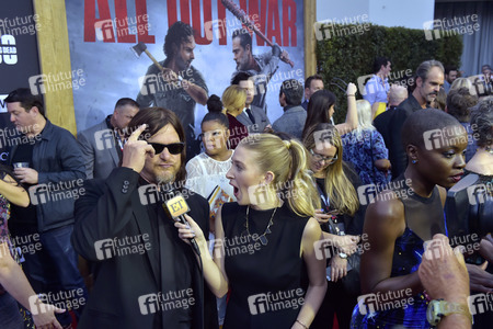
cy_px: 164
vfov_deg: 35.1
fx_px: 520
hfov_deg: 50.7
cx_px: 246
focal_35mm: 38
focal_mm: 38
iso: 500
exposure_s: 1/320
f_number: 6.3
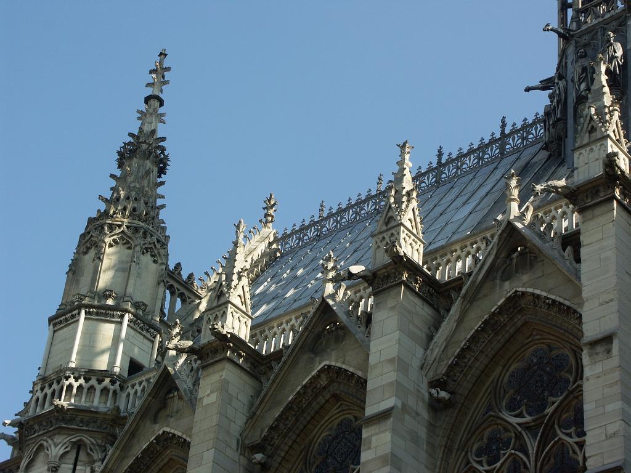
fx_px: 1713
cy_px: 236
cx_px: 316
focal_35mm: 94
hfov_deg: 20.9
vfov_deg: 15.7
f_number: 7.1
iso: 64
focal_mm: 24.07
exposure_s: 1/160
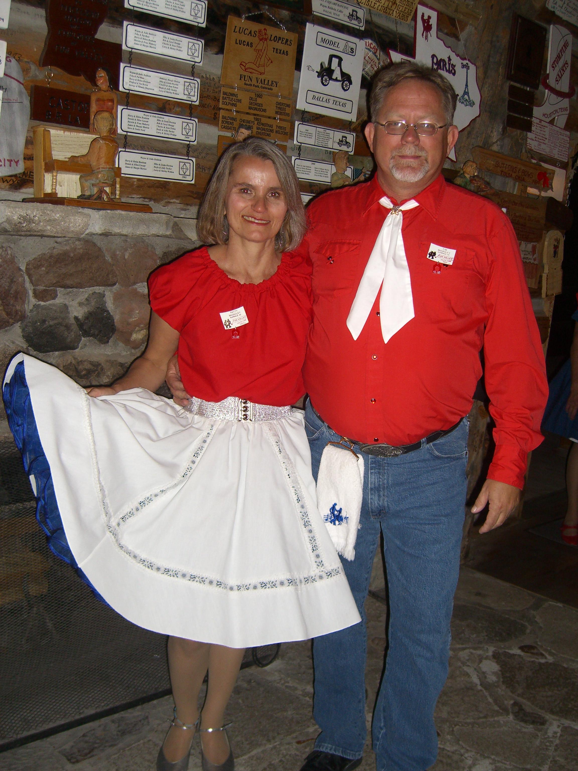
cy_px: 386
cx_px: 289
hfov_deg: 37.7
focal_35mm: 38
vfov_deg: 49.0
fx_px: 846
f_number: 2.8
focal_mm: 7.9
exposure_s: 1/60
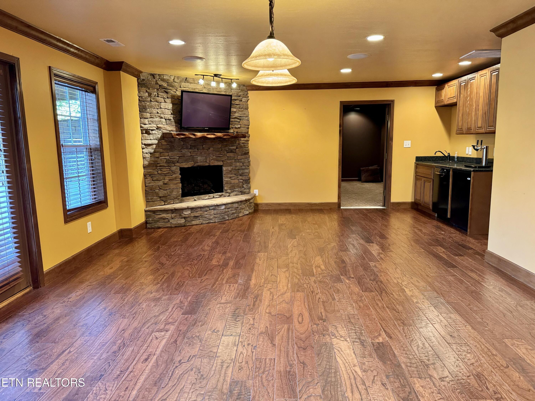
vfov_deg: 56.8
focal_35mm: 24
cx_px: 268
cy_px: 200
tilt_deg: -8.9
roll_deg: +0.3
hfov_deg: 71.6
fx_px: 371
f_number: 1.78
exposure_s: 1/60
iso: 500
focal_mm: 6.76
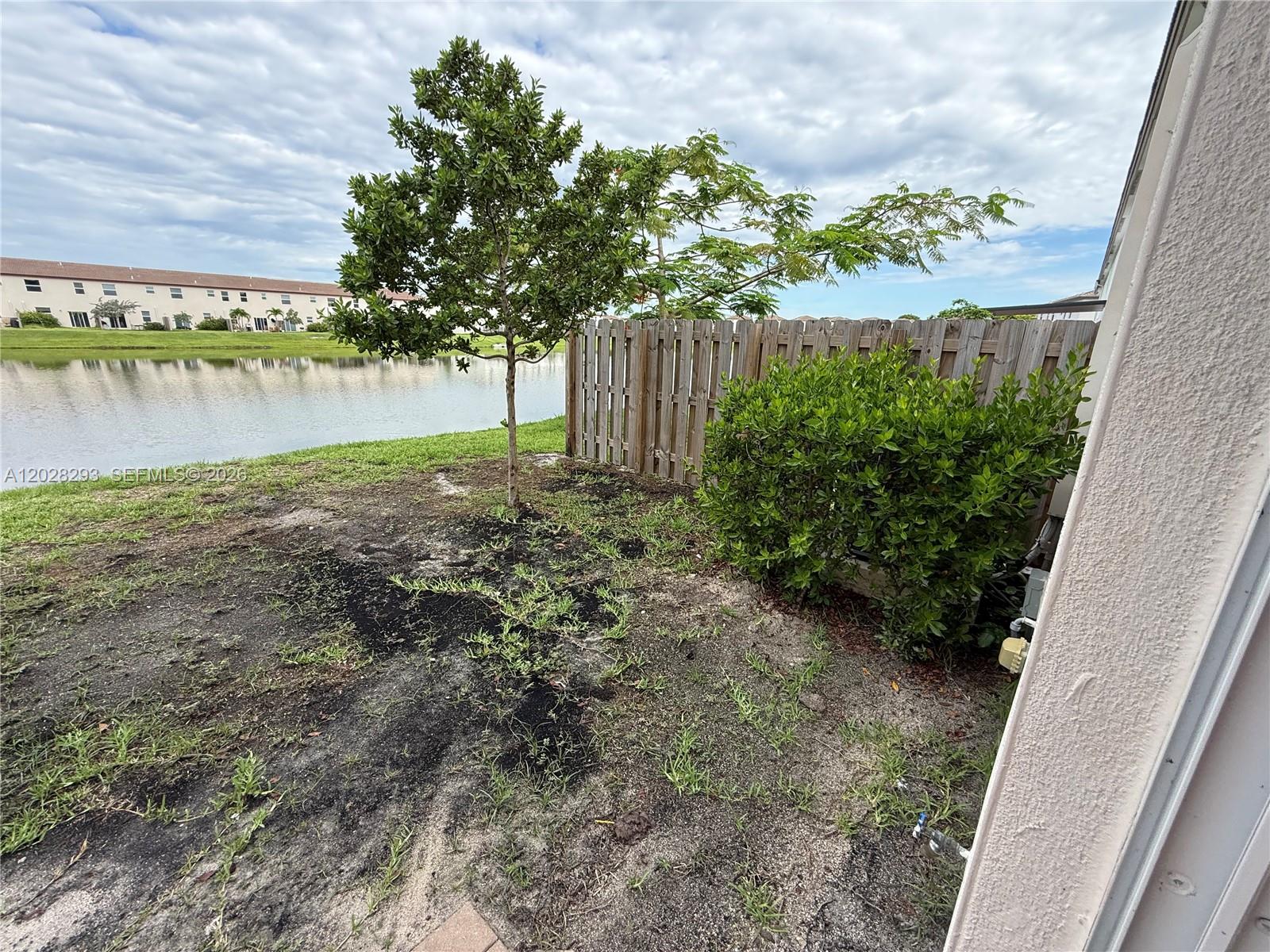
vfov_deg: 85.7
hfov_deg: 102.1
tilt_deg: -13.7
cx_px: 635
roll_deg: -1.8
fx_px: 514
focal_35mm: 14
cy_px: 476
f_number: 2.2
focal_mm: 2.22
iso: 64
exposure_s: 1/607
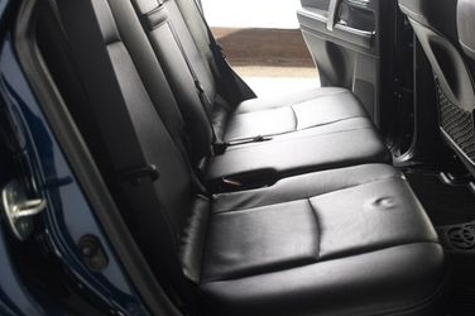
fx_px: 606
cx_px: 312
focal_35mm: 46
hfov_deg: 42.3
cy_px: 119
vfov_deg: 29.1
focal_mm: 18
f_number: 3.5
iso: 100
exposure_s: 1/160
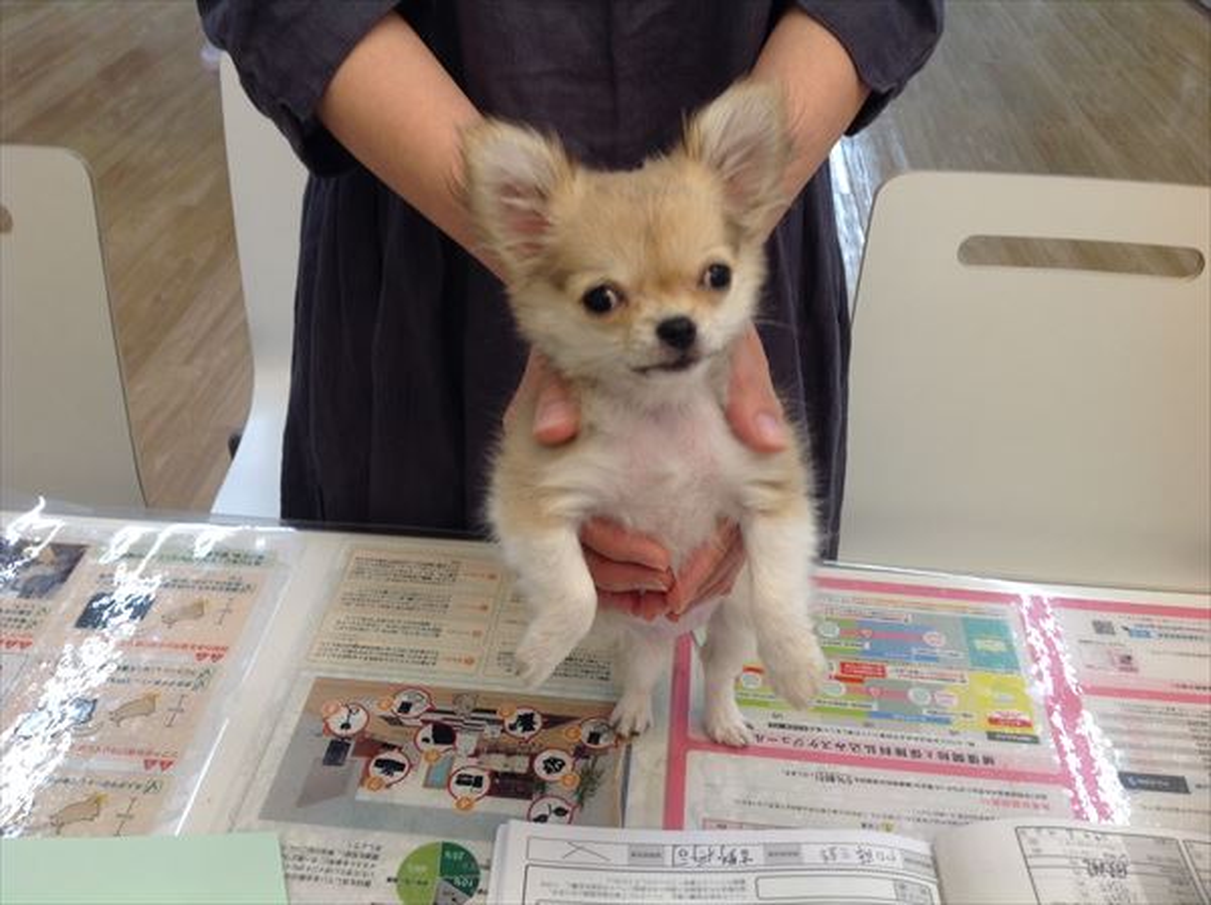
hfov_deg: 52.7
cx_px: 606
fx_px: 1222
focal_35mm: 35
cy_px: 452
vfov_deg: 40.6
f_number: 2.4
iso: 64
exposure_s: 1/60
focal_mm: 4.28
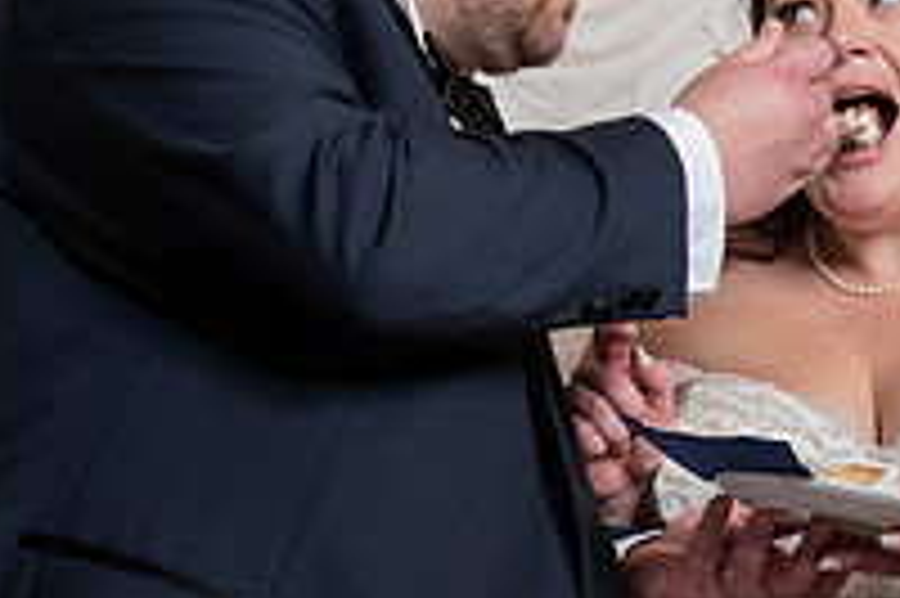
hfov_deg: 18.2
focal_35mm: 111
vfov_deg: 12.3
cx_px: 747
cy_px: 506
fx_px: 2773
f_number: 4
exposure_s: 1/200
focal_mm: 38
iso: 1250
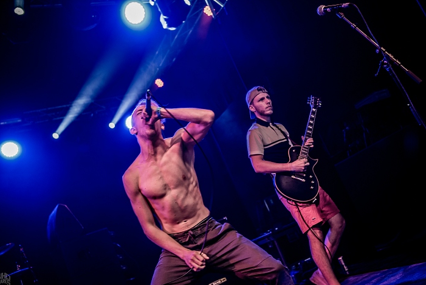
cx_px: 211
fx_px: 438
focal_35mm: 37
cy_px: 145
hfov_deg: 51.9
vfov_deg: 36.0
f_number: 2.8
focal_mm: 36
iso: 1000
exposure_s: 1/125
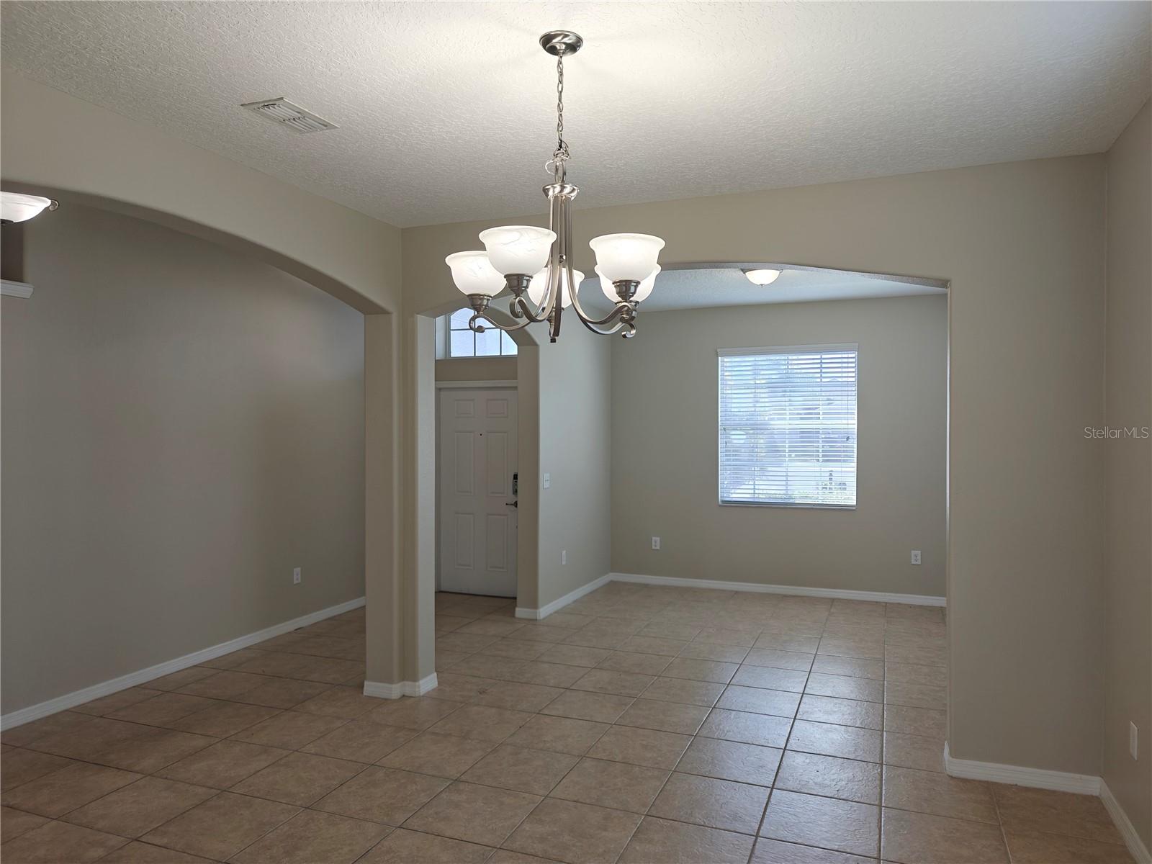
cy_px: 432
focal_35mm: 23
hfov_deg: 73.9
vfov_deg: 58.9
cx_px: 576
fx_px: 765
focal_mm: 6.06
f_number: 1.6
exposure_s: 1/120
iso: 100
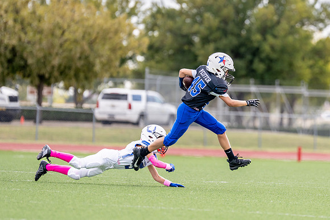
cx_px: 236
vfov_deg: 3.5
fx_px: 3629
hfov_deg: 5.2
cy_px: 112
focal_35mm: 396
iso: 250
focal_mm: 200
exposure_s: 1/2500
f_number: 2.8
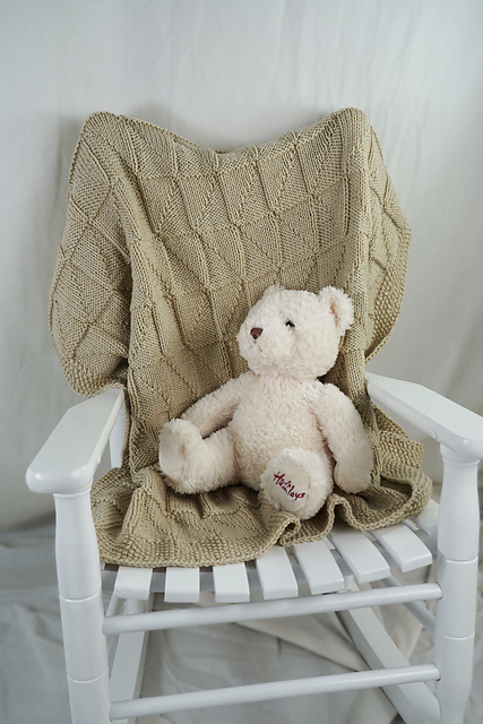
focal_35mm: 35
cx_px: 242
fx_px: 704
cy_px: 362
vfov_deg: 54.4
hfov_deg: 37.9
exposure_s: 1/80
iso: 100
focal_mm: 35
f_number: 5
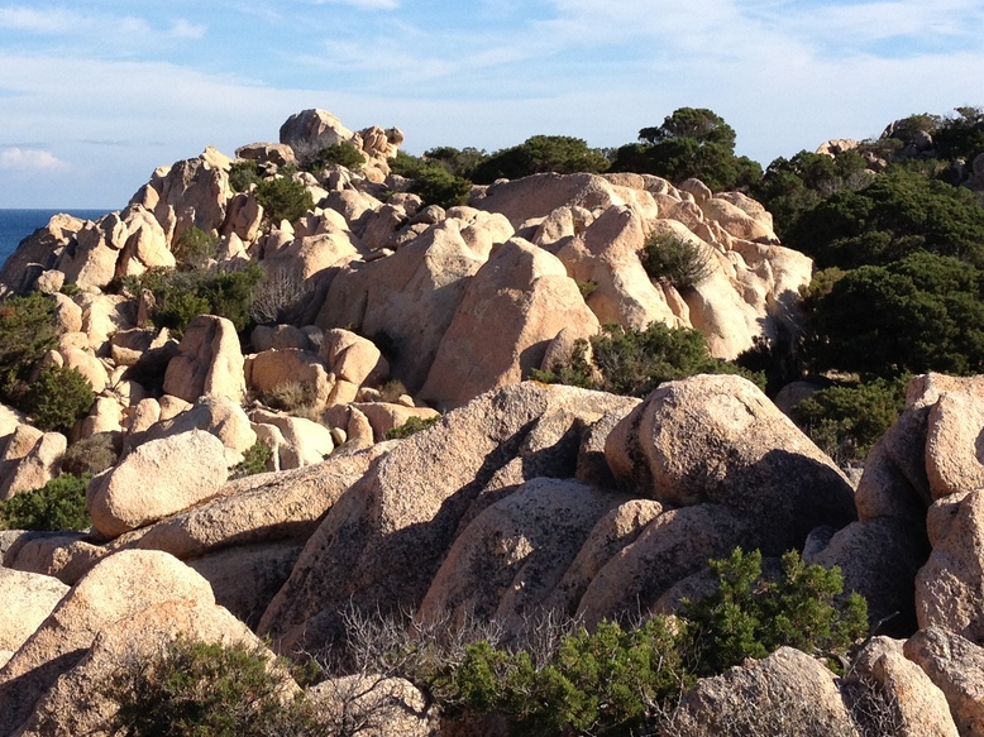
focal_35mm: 72
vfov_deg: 20.4
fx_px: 2046
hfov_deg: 27.0
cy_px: 289
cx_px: 422
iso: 64
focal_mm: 4.28
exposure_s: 1/1577
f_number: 2.4
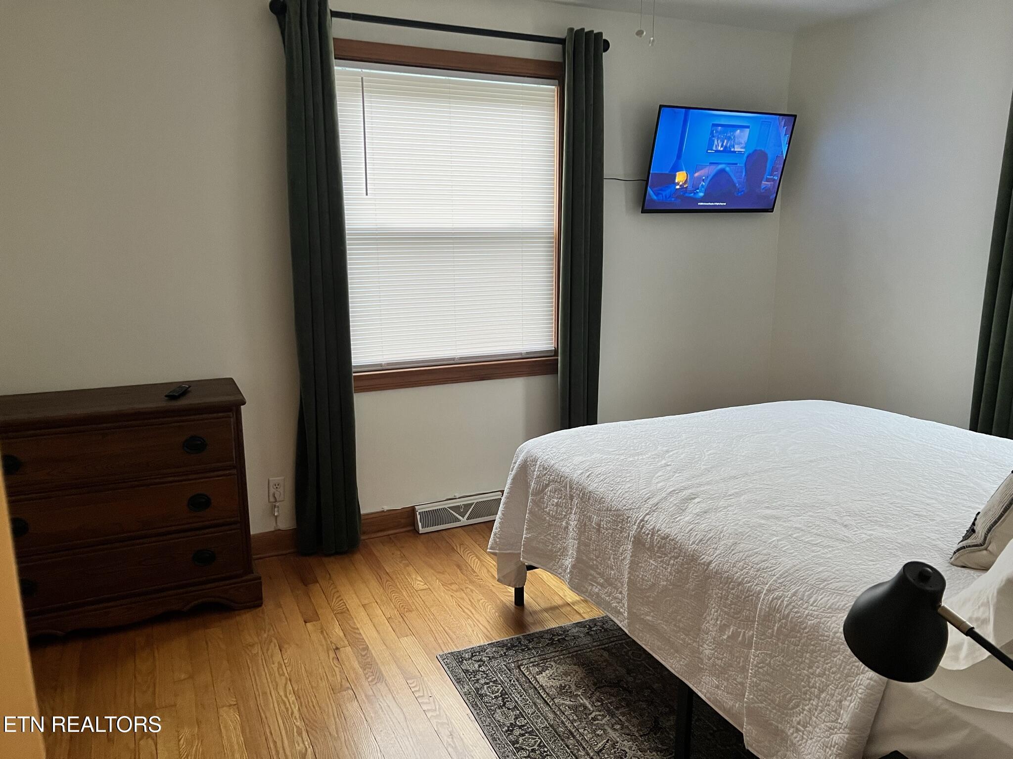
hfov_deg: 67.3
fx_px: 761
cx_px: 506
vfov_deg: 53.1
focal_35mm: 26
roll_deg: +0.3
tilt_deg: -11.9
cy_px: 380
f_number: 1.5
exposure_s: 1/60
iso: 250
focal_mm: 5.7
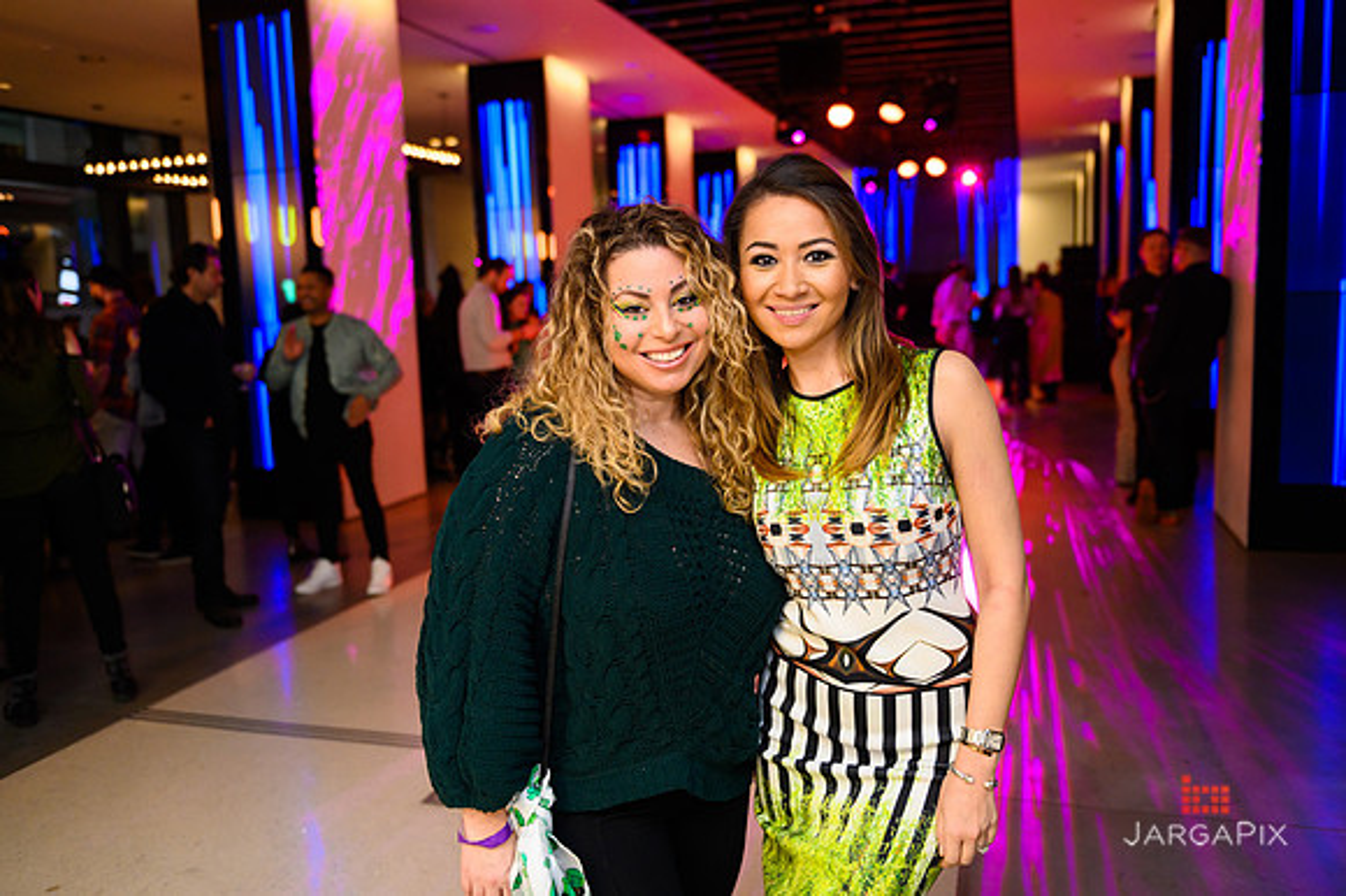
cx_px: 673
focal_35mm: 31
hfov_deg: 60.3
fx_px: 1158
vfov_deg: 42.3
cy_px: 448
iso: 1600
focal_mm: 31
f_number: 3.2
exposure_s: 1/160
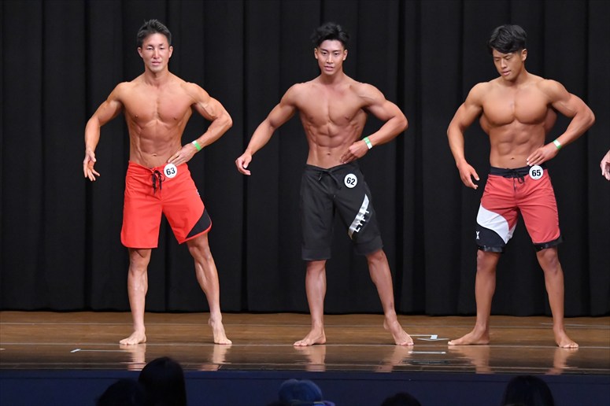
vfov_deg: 6.8
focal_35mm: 202
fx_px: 3421
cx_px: 305
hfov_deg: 10.2
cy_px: 203
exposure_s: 1/400
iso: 8000
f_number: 5.6
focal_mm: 135
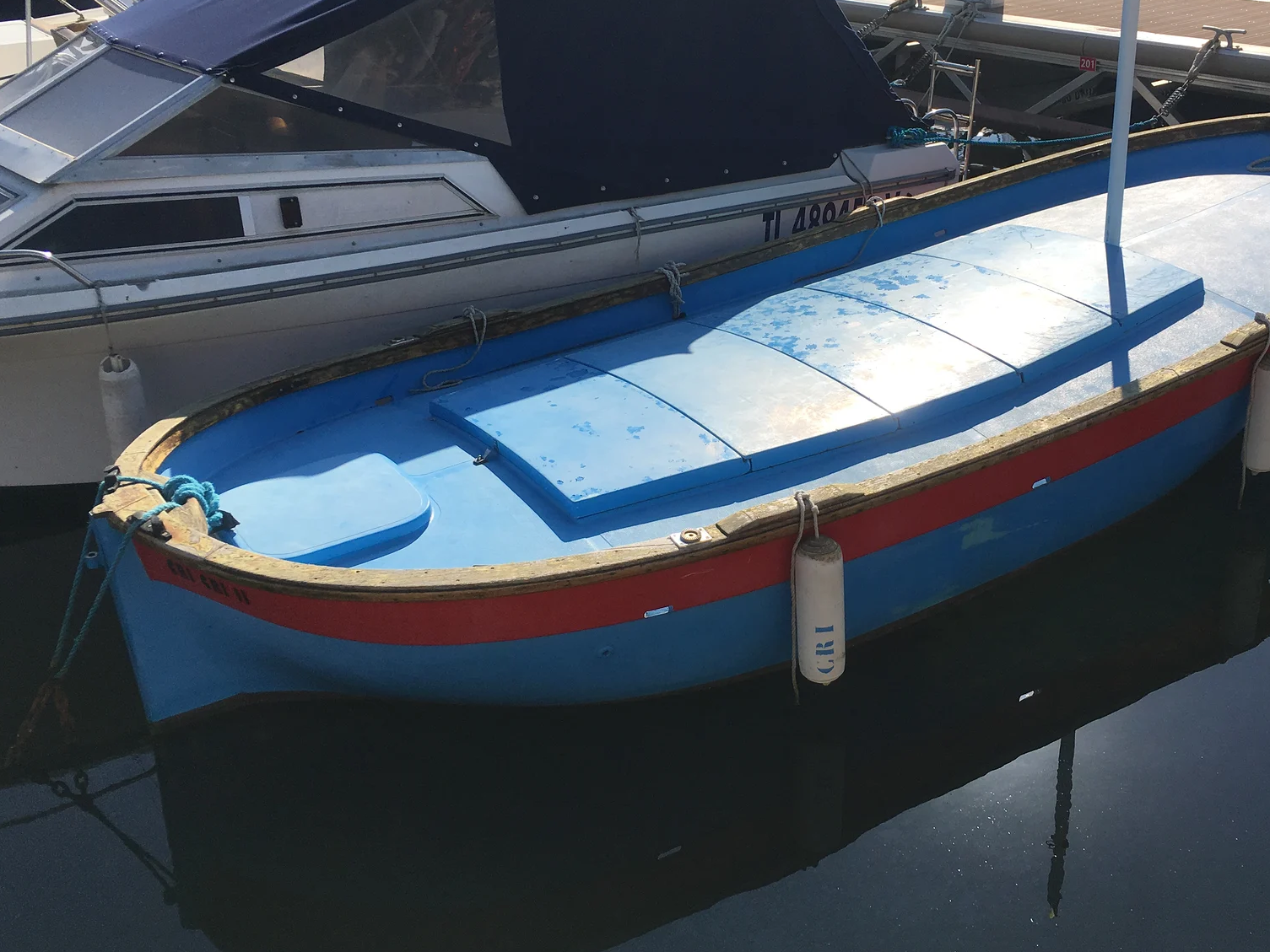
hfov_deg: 49.9
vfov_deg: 38.6
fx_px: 1358
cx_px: 753
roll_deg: +1.2
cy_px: 395
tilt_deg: -22.6
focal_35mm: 37
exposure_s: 1/2079
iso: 25
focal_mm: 4.15
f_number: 2.2
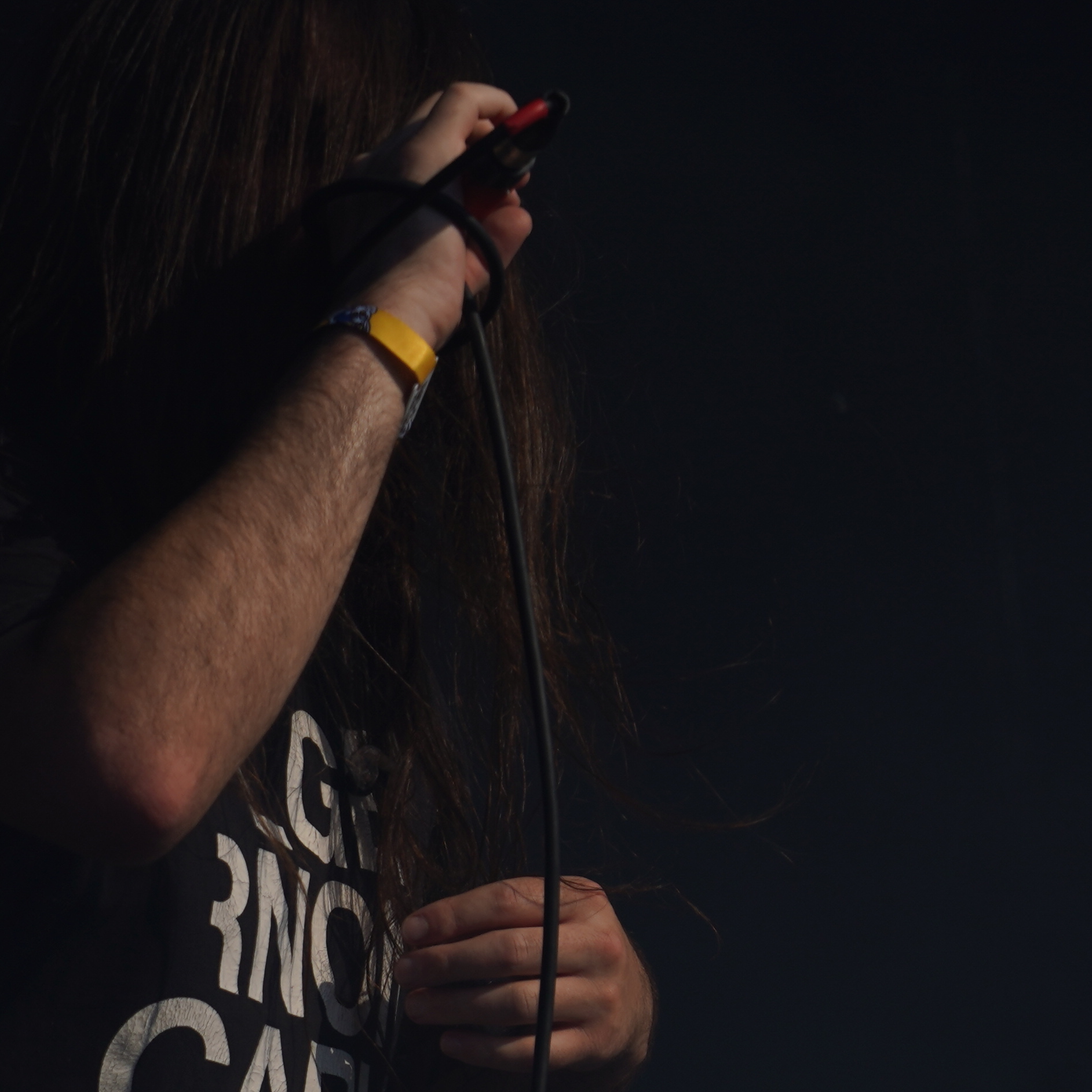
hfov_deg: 6.2
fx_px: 10136
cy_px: 896
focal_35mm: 284
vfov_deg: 6.2
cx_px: 333
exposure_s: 1/1000
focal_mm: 105
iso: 100
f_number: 8
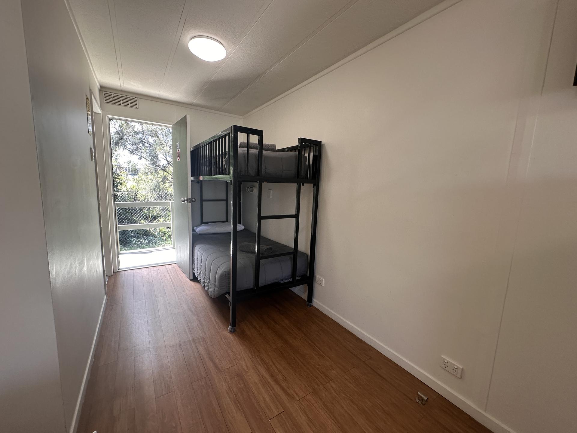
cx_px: 288
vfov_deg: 85.7
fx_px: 233
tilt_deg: -7.4
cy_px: 216
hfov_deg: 102.1
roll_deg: -2.1
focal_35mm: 14
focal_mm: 2.22
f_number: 2.2
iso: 160
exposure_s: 1/100
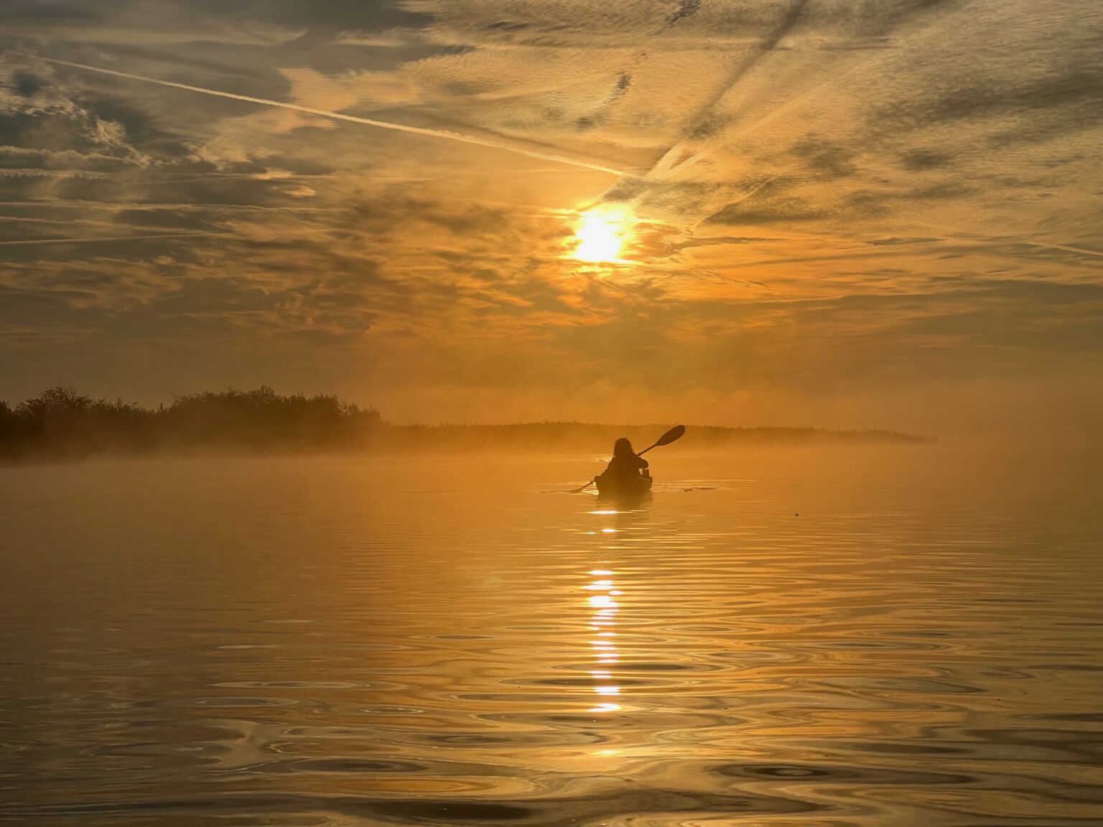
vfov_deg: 19.1
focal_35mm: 77
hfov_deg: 25.3
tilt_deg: -1.4
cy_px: 414
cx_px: 552
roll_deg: +2.3
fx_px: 2454
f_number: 2.8
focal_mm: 9
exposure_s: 1/2801
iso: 20
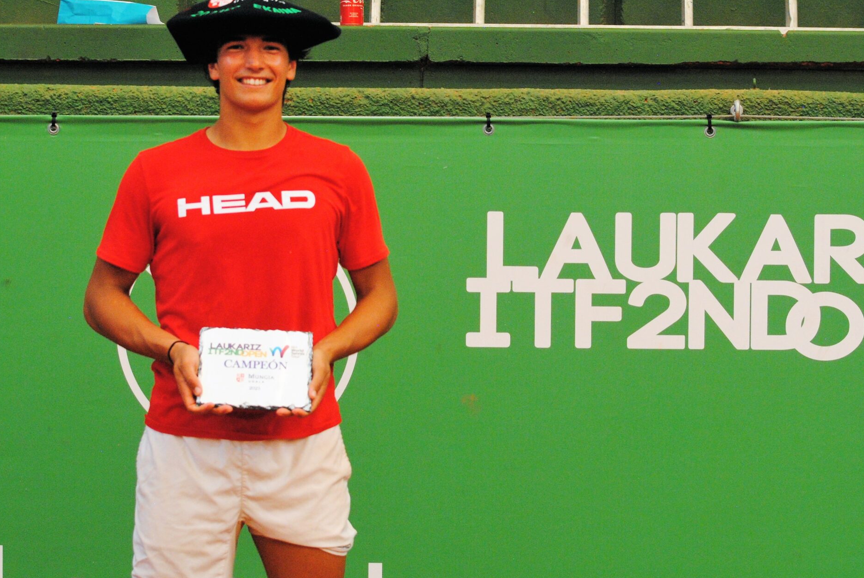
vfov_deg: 9.6
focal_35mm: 144
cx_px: 462
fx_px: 3460
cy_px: 275
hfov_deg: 14.2
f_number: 4.5
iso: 800
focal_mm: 70
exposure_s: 1/160
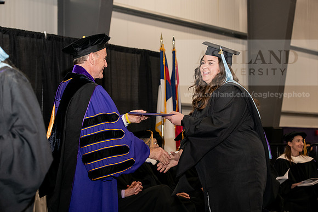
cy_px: 106
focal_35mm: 85
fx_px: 751
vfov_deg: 16.1
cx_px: 159
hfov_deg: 23.9
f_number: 5.6
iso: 1600
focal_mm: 85
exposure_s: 1/200
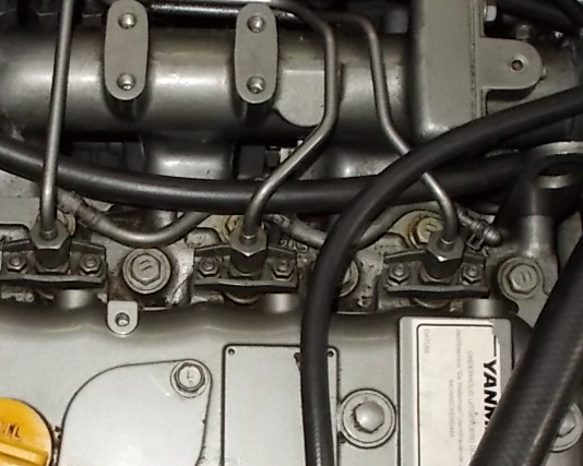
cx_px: 235
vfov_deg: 20.0
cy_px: 368
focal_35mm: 76
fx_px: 1311
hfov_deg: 25.0
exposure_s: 1/25
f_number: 3.2
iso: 200
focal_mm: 4.6
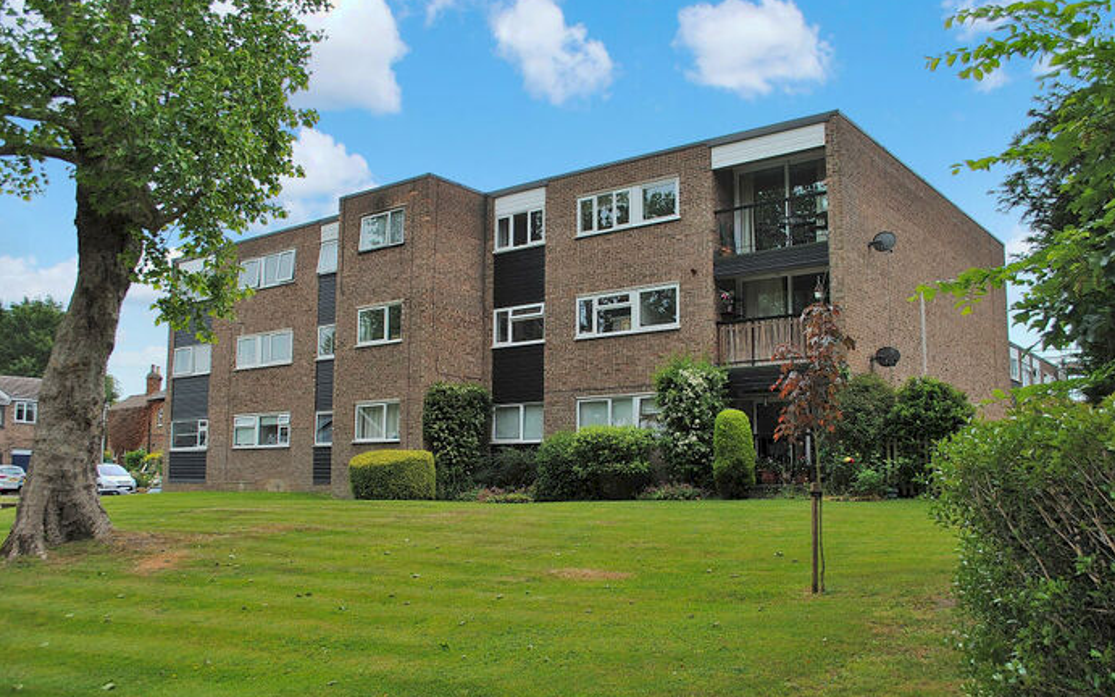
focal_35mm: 31
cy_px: 369
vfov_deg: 40.6
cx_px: 562
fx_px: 942
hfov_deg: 61.2
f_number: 5.6
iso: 100
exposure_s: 1/200
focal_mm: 20
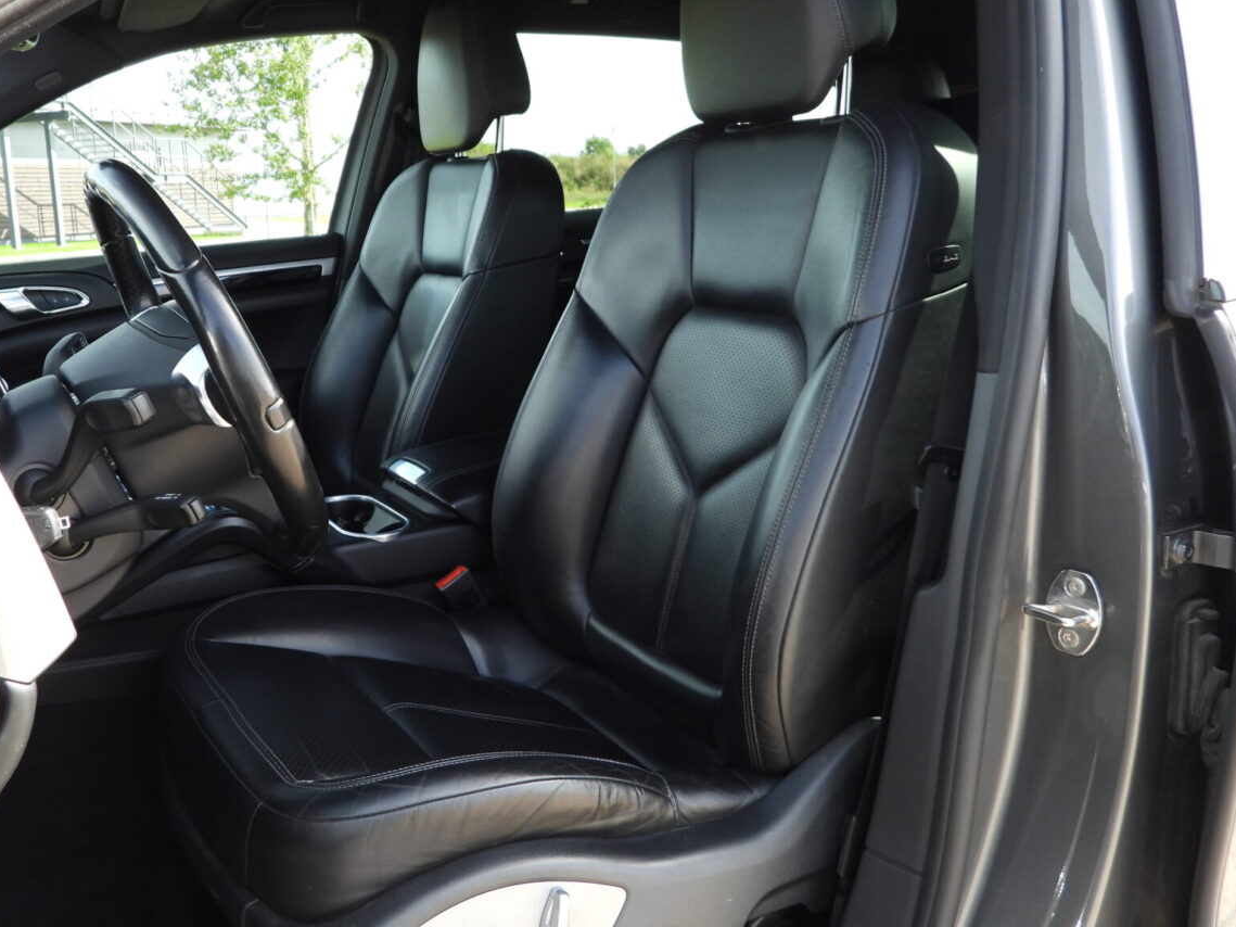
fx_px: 1071
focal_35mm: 30
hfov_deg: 59.4
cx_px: 488
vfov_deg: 46.7
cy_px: 421
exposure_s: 1/50
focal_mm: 4.3
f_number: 2.8
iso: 100
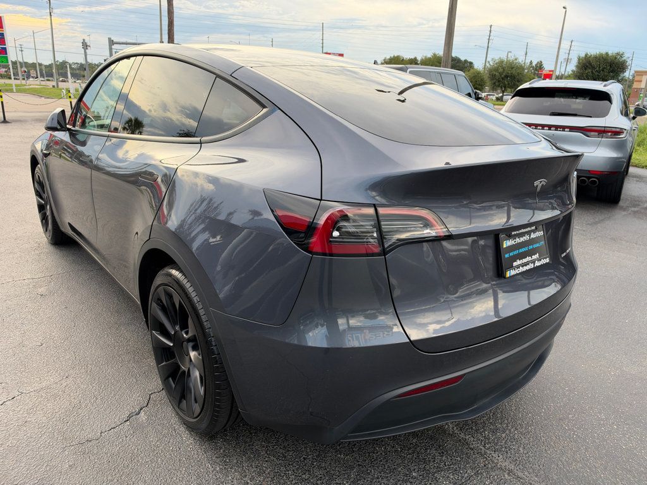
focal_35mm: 24
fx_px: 449
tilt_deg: -17.9
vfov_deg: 56.8
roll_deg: -2.3
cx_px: 324
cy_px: 242
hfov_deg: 71.6
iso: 64
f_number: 1.8
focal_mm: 6.93
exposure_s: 1/455
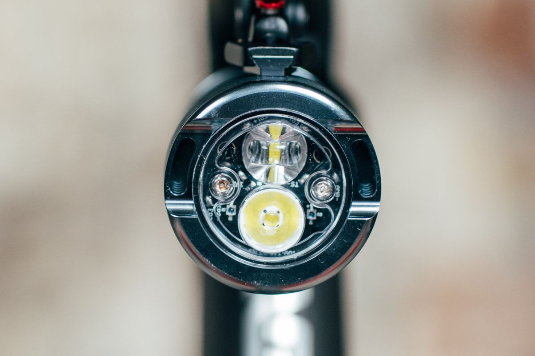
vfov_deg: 6.4
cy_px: 158
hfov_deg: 9.6
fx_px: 3173
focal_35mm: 214
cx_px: 263
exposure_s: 1/125
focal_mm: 85
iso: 800
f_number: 2.8
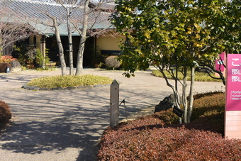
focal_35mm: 47
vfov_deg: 28.5
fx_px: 315
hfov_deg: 39.6
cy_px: 54
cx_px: 206
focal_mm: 10
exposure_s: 1/800
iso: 160
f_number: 5
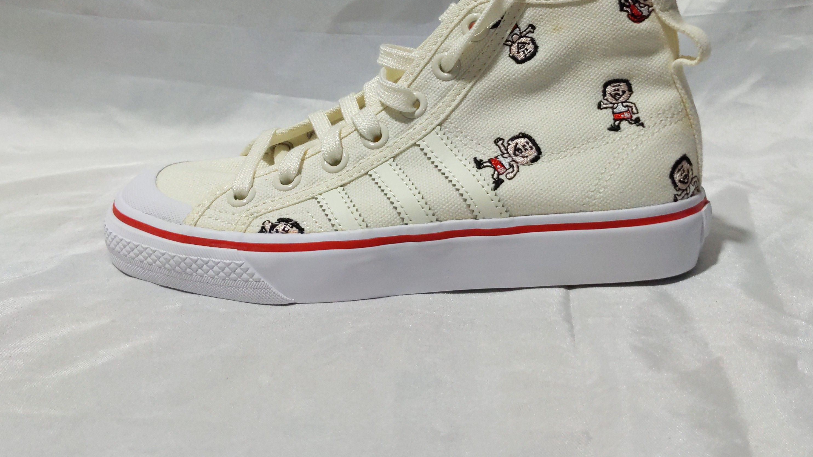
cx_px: 405
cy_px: 124
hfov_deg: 54.0
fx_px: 798
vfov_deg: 31.5
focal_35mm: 37
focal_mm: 4.38
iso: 243
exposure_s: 1/50
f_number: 1.73
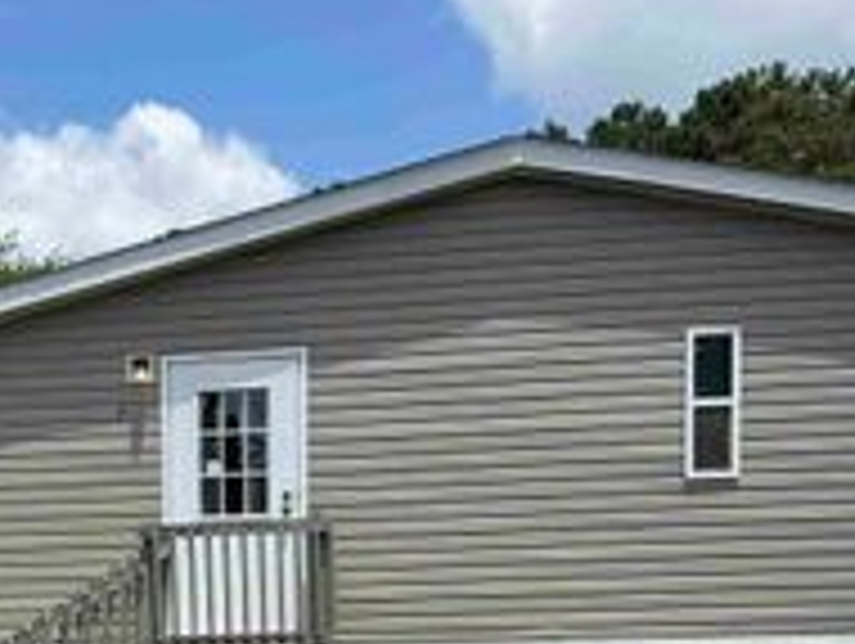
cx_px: 40
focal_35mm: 63
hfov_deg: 29.1
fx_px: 1558
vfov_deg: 22.0
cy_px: 718
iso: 80
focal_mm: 6.76
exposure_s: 1/4673
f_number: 1.78
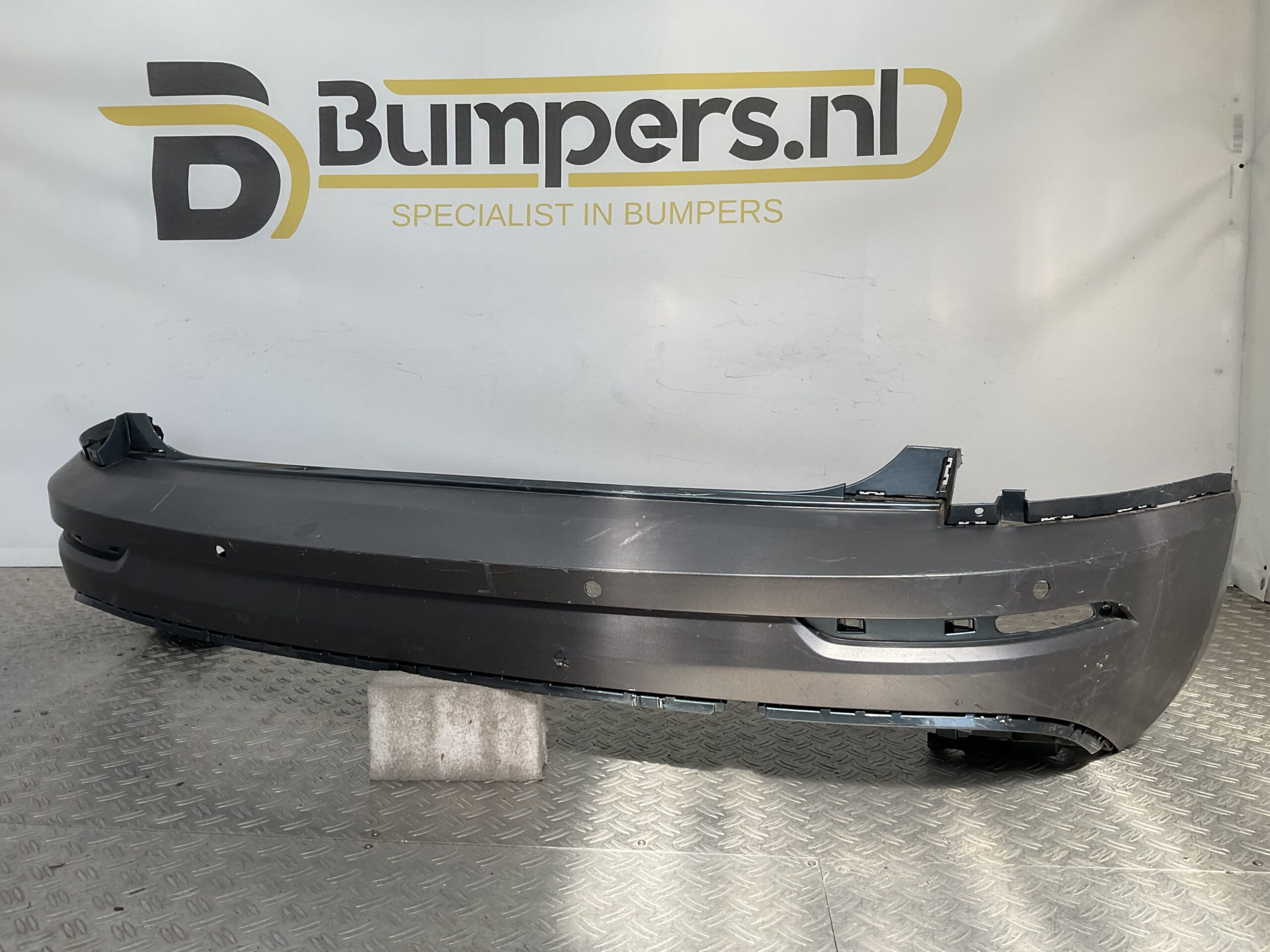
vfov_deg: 48.2
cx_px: 635
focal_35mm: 29
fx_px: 1064
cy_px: 476
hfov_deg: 61.7
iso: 16
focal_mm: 3
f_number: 1.8
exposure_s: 1/327
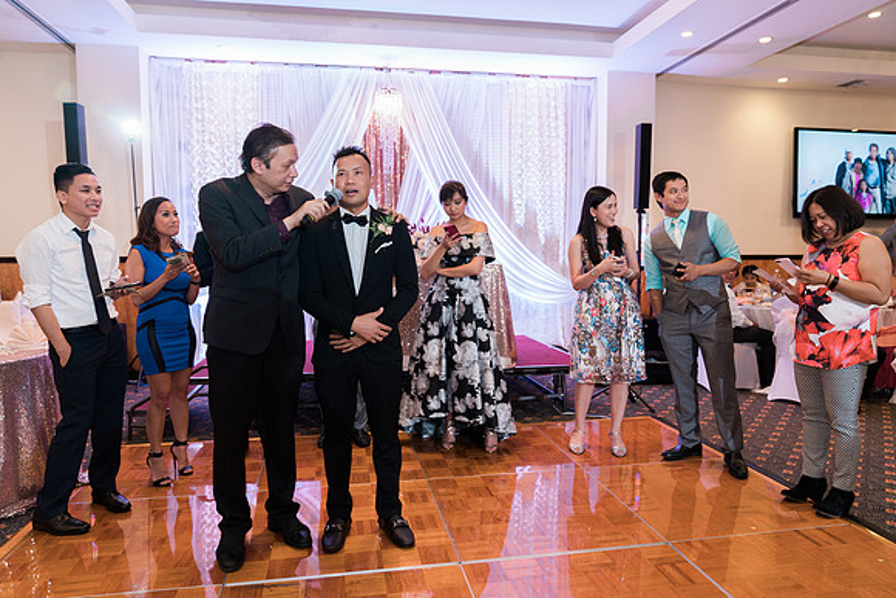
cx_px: 448
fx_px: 597
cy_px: 299
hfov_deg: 73.7
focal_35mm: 24
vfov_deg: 53.2
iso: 1000
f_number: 2.8
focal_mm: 24
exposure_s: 1/160
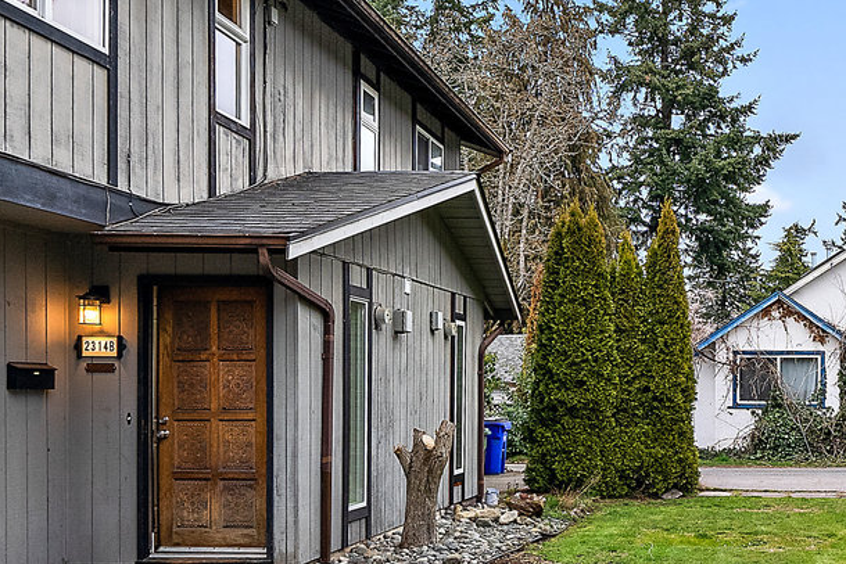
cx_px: 784
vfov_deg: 31.8
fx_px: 987
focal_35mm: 42
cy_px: 351
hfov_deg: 42.1
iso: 320
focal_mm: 16
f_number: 6.3
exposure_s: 1/160
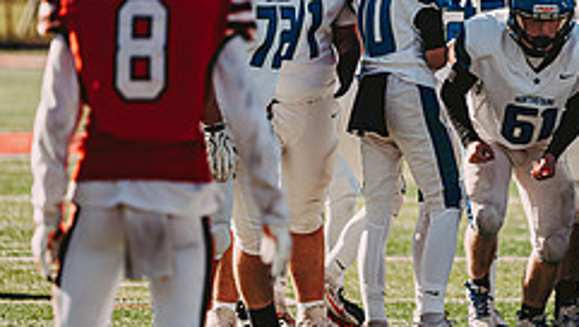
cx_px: 557
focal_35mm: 510
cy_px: 25
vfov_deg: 2.4
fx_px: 7836
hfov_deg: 4.2
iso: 250
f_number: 3.2
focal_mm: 200
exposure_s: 1/2500
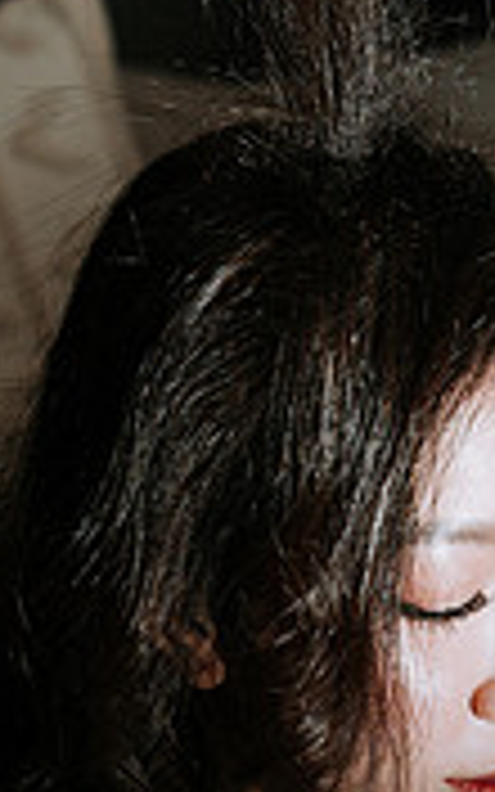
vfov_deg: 14.5
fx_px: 3087
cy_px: 729
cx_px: 432
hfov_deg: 9.1
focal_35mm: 143
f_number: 5.6
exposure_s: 1/160
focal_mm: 55
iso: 100
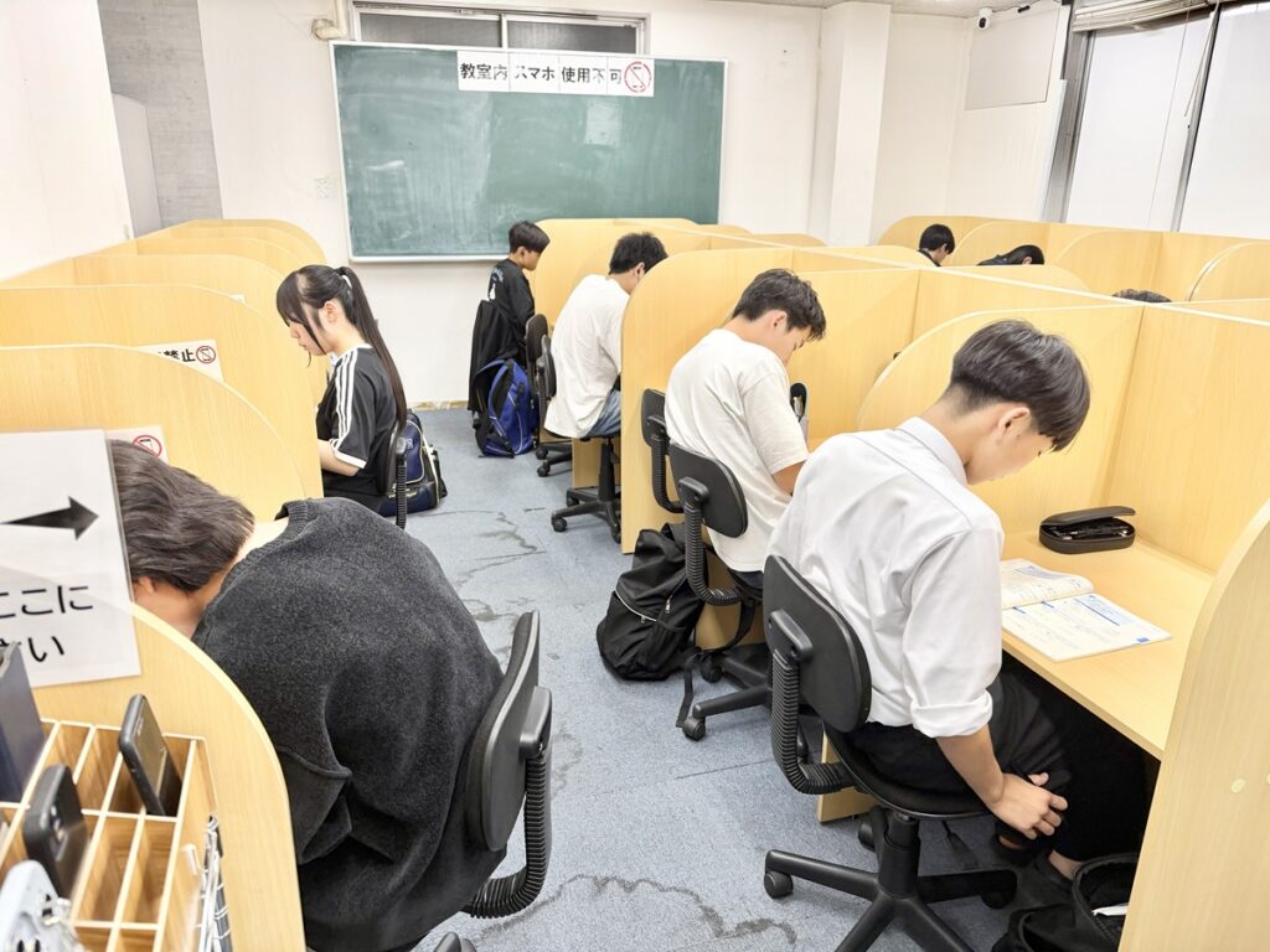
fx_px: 881
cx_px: 635
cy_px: 476
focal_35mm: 24
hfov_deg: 71.6
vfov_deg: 56.8
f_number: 1.78
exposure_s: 1/121
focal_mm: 6.76
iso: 125
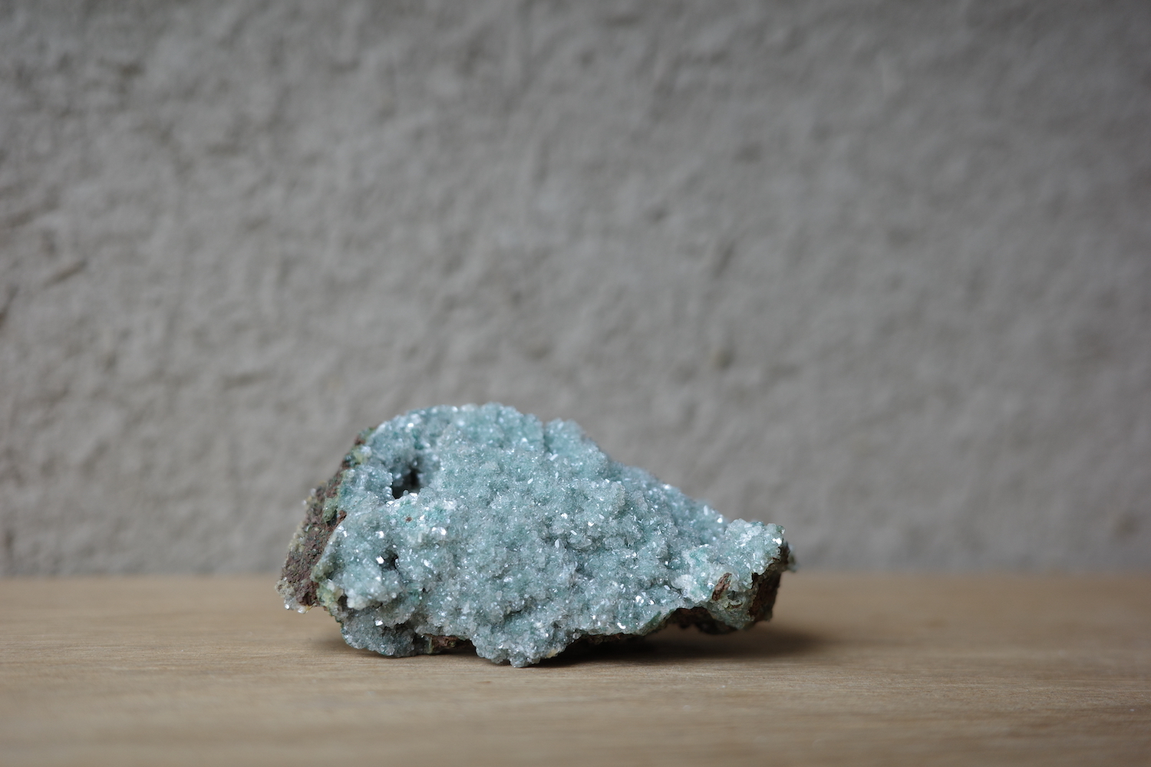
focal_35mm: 40
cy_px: 384
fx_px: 1279
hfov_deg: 48.5
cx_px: 576
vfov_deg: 33.4
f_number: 2.8
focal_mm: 26
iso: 200
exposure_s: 1/100
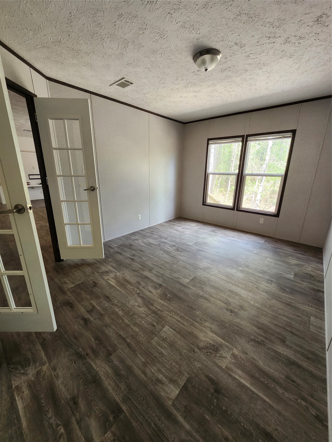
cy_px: 221
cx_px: 166
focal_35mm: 13
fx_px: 166
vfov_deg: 106.2
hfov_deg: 89.9
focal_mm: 1.74
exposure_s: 1/60
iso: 200
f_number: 2.2
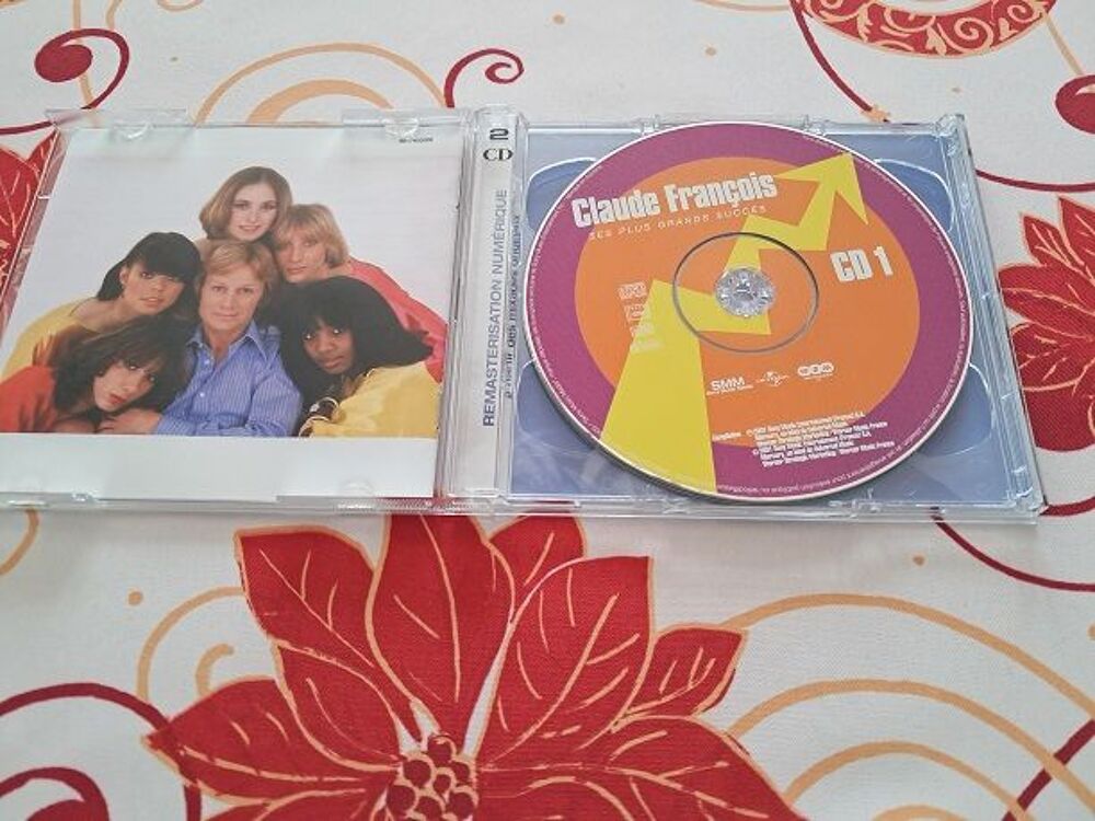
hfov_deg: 65.3
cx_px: 548
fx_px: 854
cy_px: 410
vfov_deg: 51.4
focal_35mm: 27
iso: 500
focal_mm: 4
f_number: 1.8
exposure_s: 1/50
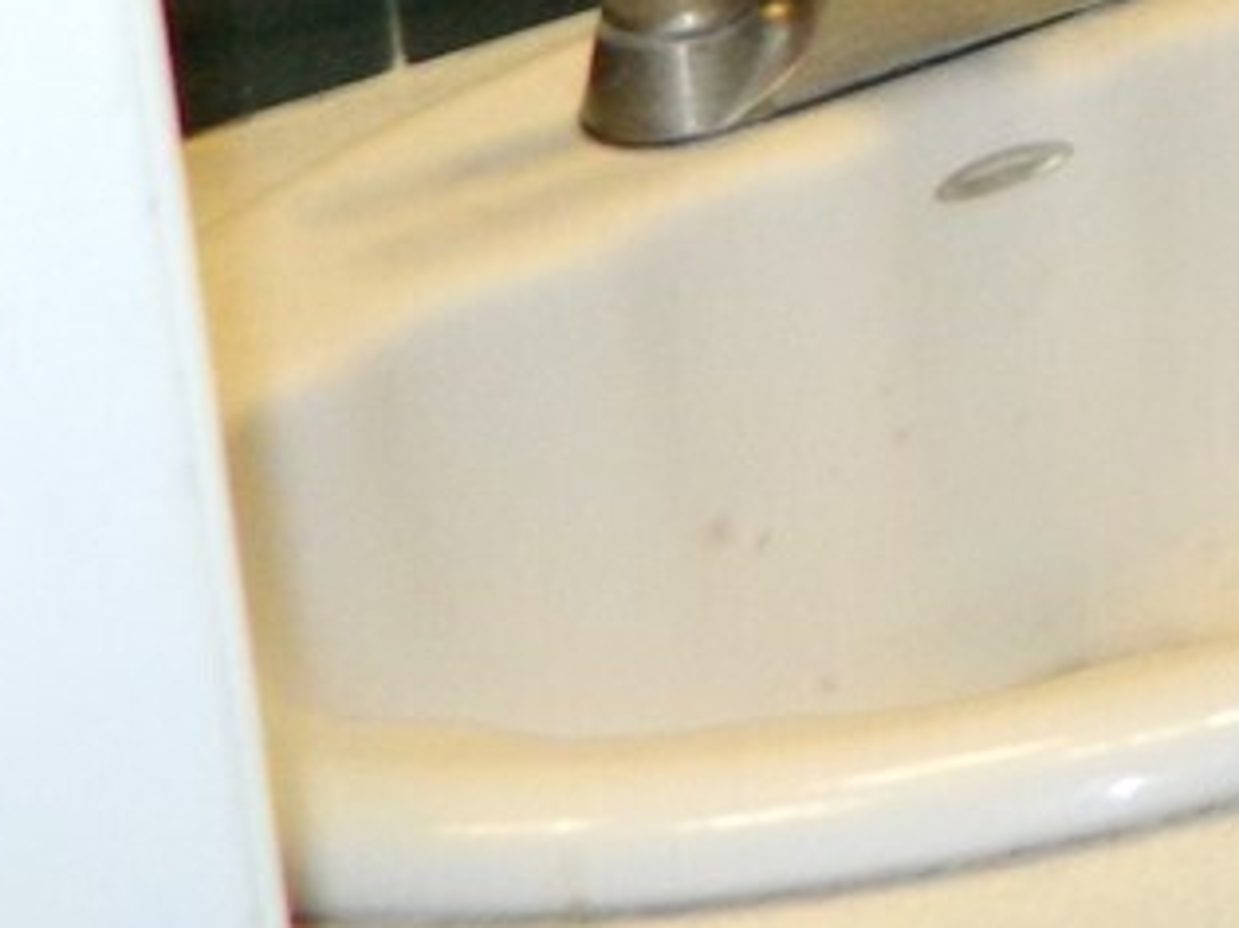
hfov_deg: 12.1
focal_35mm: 127
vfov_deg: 10.6
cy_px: -983
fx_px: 4544
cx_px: 3088
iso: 200
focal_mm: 4.5
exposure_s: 1/30
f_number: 3.1
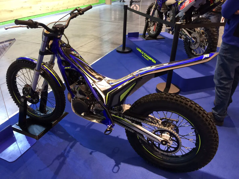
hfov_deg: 61.7
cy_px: 90
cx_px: 120
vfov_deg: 48.2
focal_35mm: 29
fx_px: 200
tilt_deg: -30.5
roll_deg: -0.4
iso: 40
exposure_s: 1/33
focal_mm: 4.15
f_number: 2.2
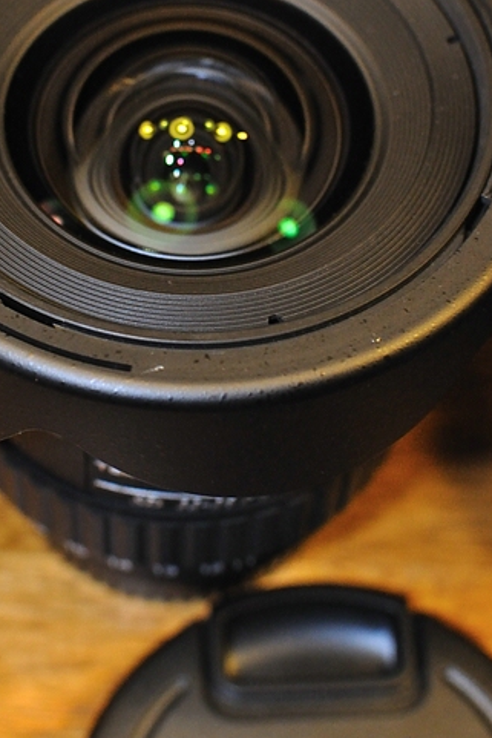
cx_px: 192
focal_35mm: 82
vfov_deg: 24.8
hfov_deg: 16.7
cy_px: 333
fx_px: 1675
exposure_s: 1/60
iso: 1600
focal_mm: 35
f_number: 5
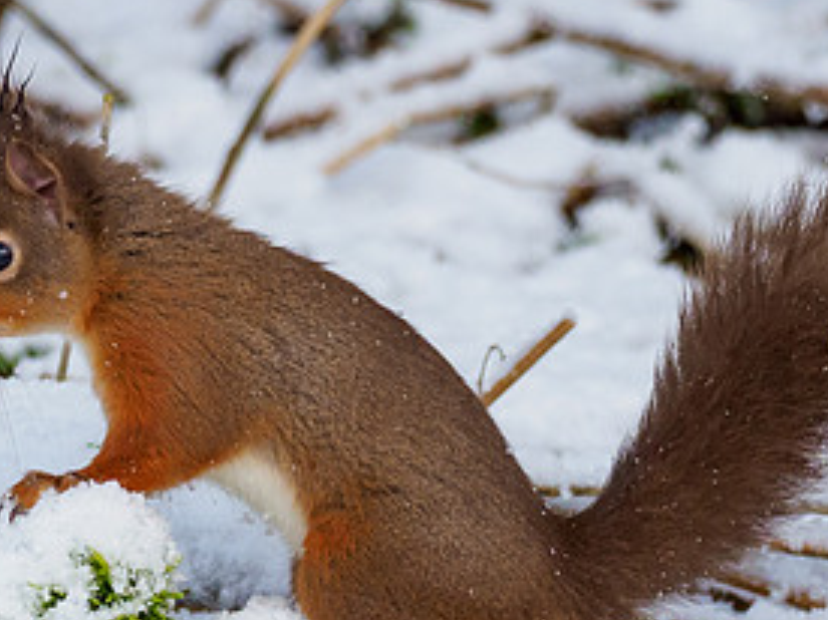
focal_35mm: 1784
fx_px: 42654
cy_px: 556
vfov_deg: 0.8
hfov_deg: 1.1
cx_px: 381
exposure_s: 1/640
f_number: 4
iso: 1600
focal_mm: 300
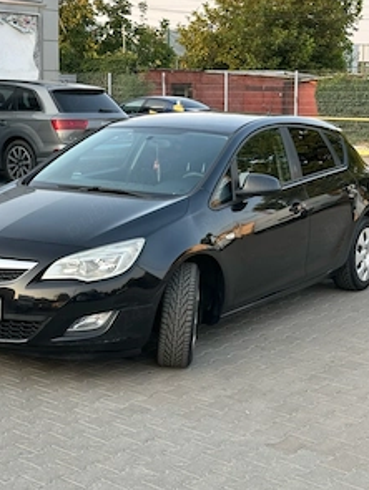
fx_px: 922
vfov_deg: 29.8
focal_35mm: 65
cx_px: 151
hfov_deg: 22.6
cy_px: 218
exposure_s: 1/284
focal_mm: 6.86
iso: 64
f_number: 1.78
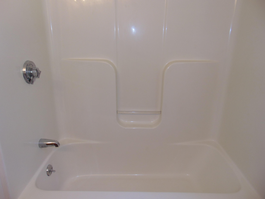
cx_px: 132
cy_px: 100
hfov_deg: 69.4
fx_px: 191
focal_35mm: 25
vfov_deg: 54.9
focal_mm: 4.5
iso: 100
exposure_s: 1/30
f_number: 3
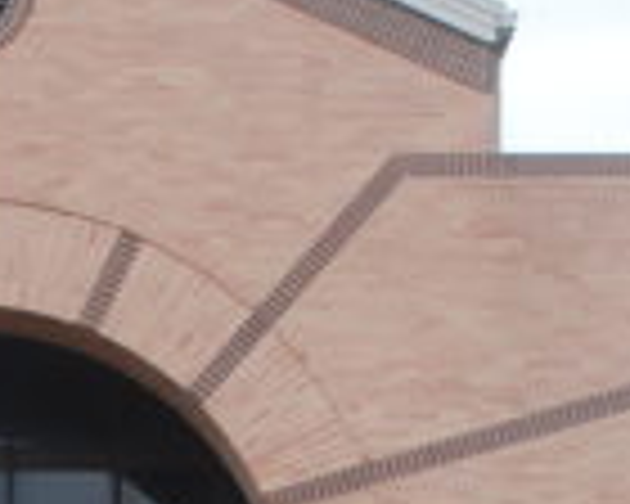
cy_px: 868
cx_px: 14
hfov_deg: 9.9
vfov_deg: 7.7
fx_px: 3617
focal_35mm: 194
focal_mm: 24
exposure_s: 1/200
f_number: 7.1
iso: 200
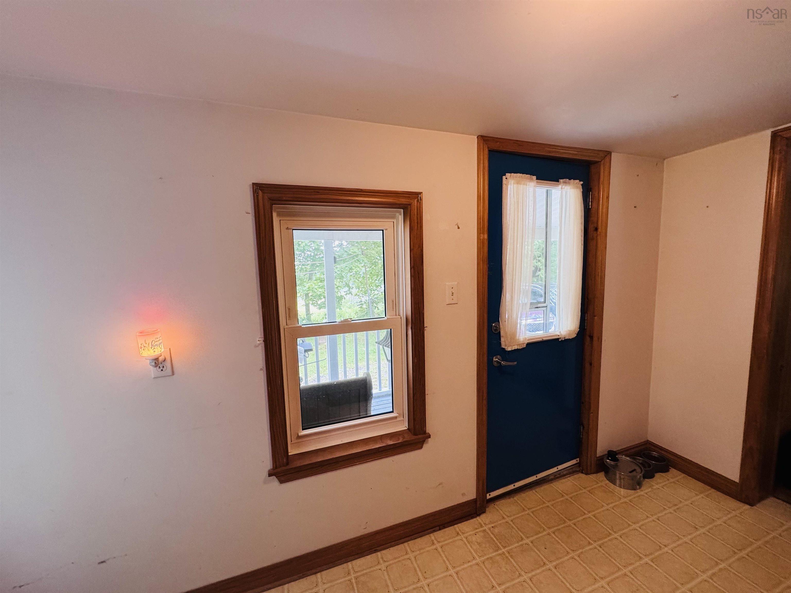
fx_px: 320
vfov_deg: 85.7
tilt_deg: -5.5
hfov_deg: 102.1
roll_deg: +1.7
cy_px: 296
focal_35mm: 14
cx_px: 396
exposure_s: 1/120
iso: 250
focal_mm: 2.22
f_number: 2.2
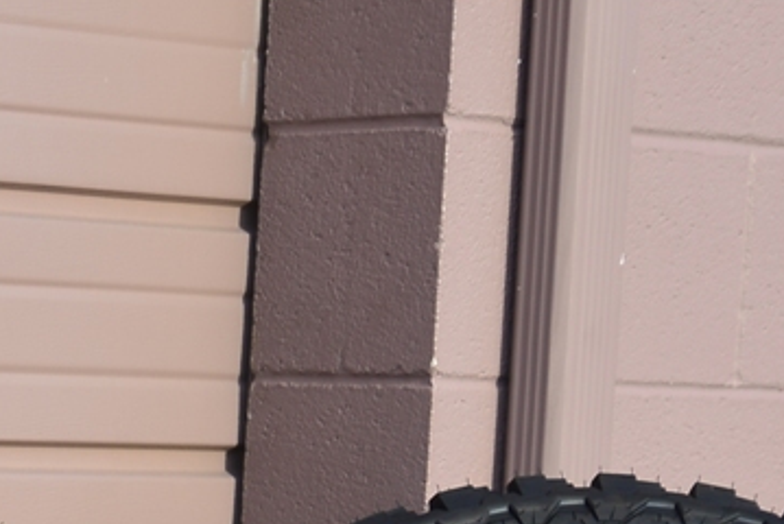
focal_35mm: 181
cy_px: 1047
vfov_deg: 7.3
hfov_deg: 10.6
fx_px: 3945
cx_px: -632
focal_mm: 38
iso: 100
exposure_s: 1/80
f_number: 9
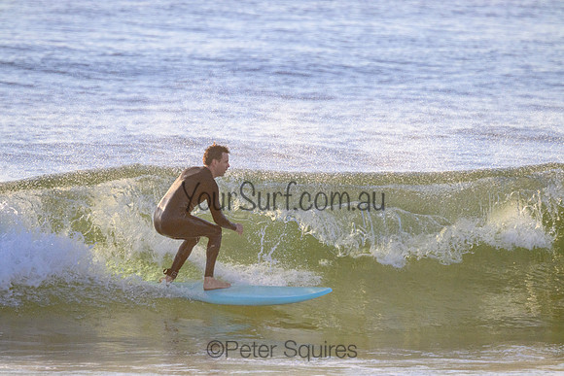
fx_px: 10655
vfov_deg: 2.0
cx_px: 282
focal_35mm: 680
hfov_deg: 3.0
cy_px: 188
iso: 1800
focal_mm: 680
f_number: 11
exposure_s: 1/2000
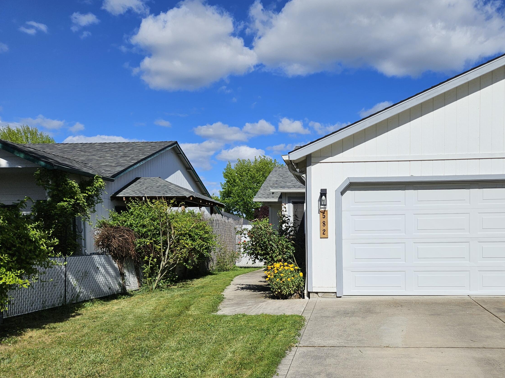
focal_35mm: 31
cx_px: 331
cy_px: 245
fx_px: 452
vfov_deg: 44.9
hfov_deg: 57.2
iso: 25
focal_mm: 5.4
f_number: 1.8
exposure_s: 1/5640
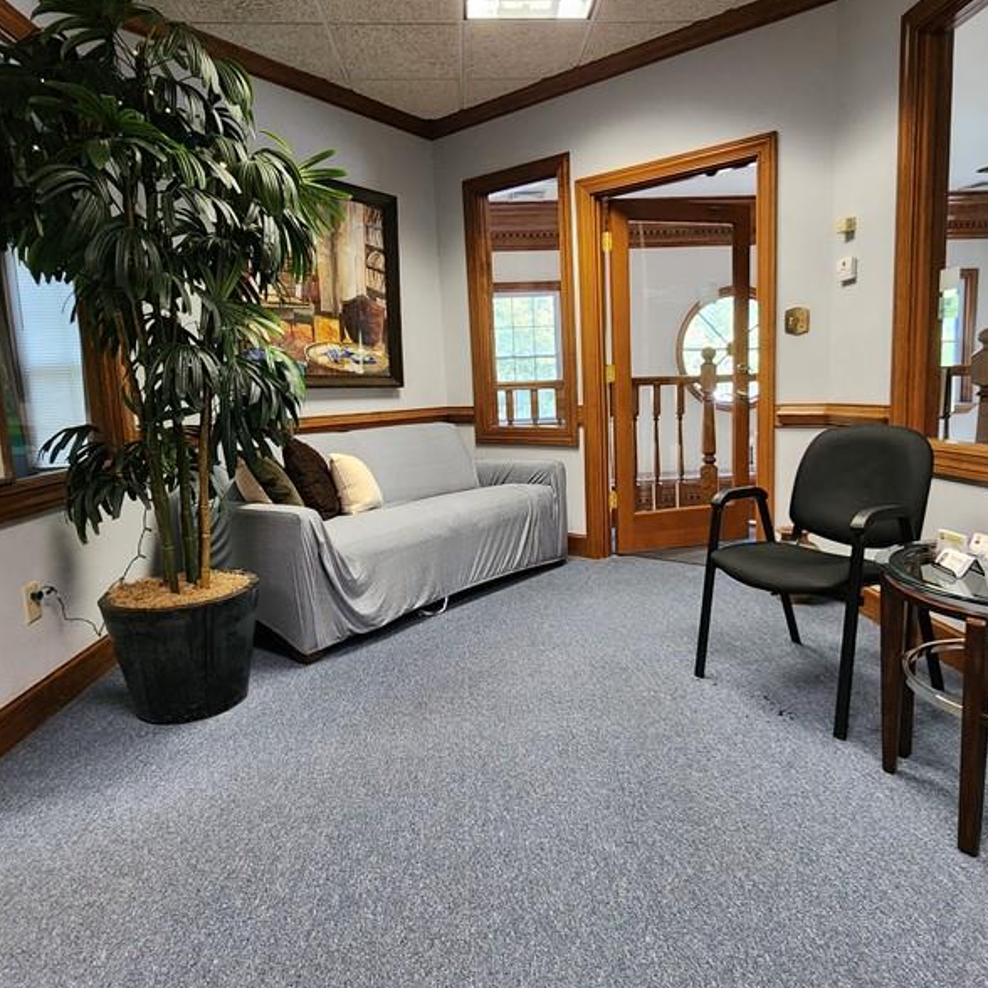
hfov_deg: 74.7
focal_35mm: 20
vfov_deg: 74.8
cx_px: 528
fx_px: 646
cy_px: 472
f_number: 2.2
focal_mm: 2.2
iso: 400
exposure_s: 1/40
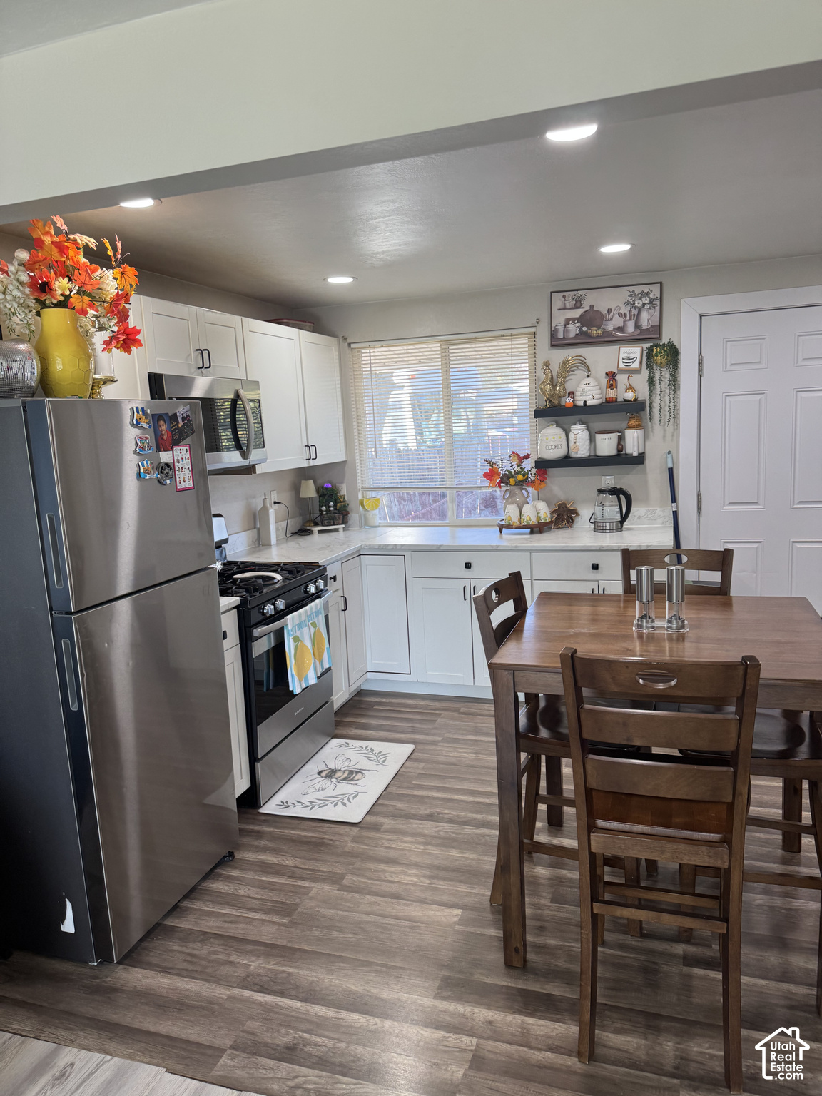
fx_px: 760
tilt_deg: -9.8
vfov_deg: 71.6
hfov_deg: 56.8
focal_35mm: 24
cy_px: 548
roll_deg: +3.8
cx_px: 411
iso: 100
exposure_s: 1/120
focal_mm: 6.76
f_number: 1.78
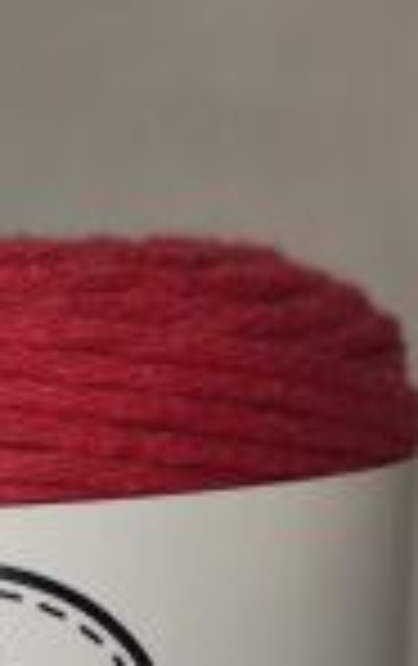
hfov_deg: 18.1
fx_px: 1271
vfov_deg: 26.8
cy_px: 740
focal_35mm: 70
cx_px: -25
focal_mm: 4.77
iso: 146
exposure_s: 1/100
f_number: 1.75
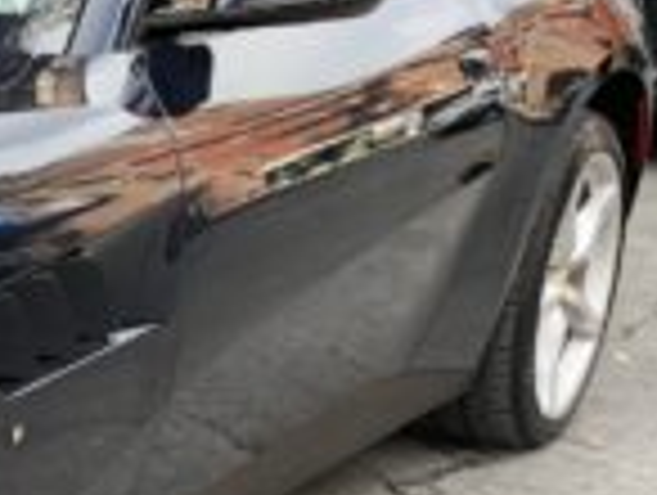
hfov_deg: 15.0
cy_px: 382
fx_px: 2186
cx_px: -490
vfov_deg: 12.9
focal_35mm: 115
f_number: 1.8
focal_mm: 4
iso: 20
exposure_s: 1/127
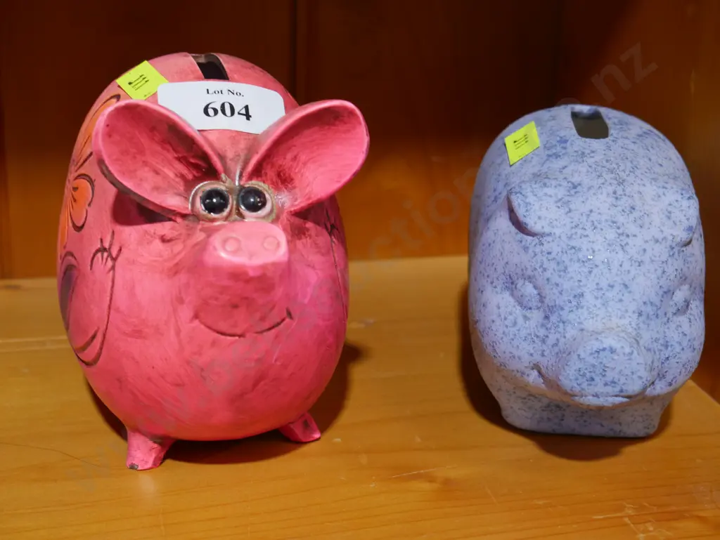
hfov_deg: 33.2
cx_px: 360
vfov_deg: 25.3
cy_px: 270
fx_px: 1207
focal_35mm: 58
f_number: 5.4
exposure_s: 1/60
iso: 800
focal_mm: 29
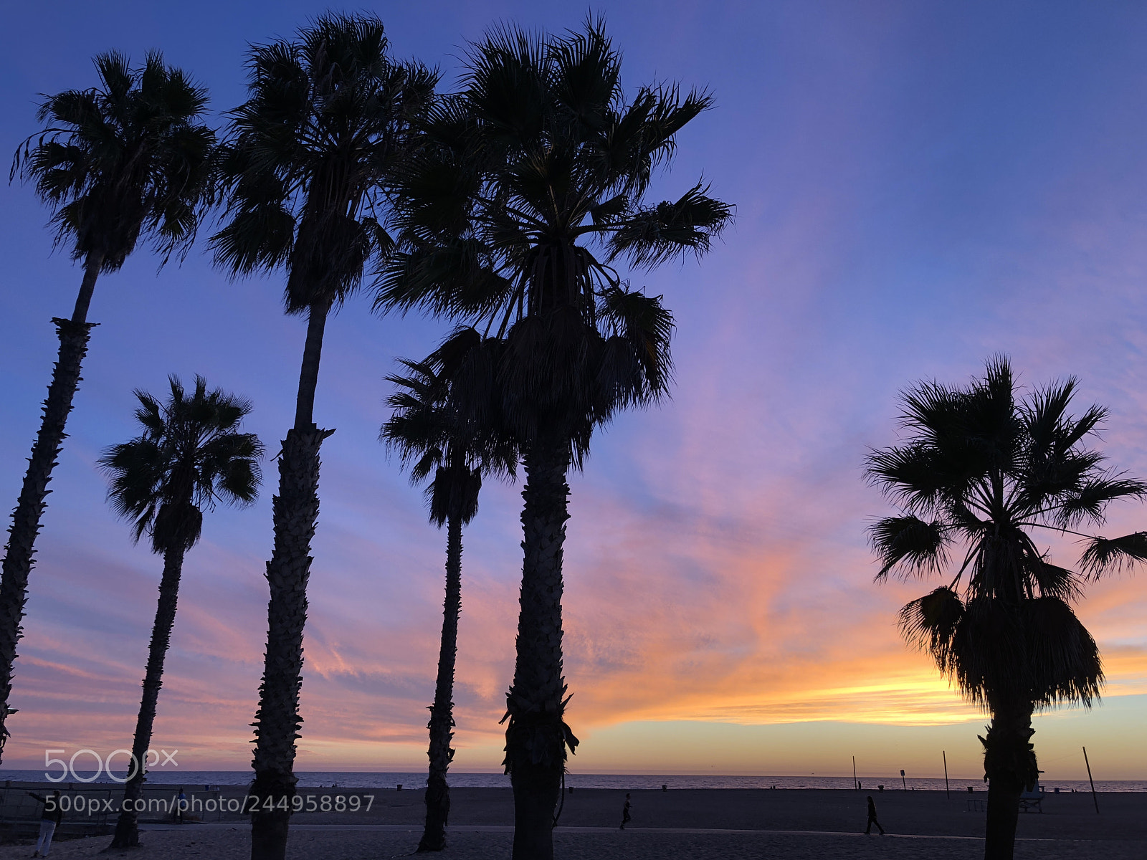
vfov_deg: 49.7
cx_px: 574
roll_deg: -1.2
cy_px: 430
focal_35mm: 28
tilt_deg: +20.6
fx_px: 928
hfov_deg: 63.4
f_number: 1.8
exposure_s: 1/120
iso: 50
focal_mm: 3.99
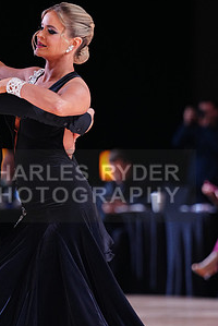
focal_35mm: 310
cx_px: 46
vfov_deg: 6.6
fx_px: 2809
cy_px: 186
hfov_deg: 4.4
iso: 2000
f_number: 2.8
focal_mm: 160
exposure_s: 1/500
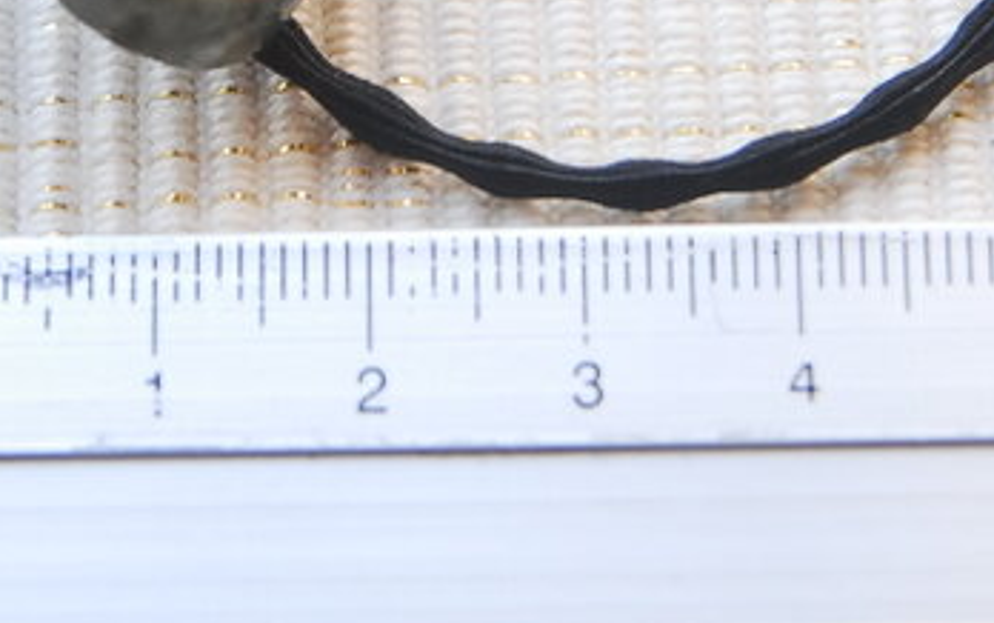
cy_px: -180
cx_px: 351
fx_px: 6831
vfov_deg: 5.2
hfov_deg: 8.3
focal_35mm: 252
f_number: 5.6
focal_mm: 60
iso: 400
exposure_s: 1/125
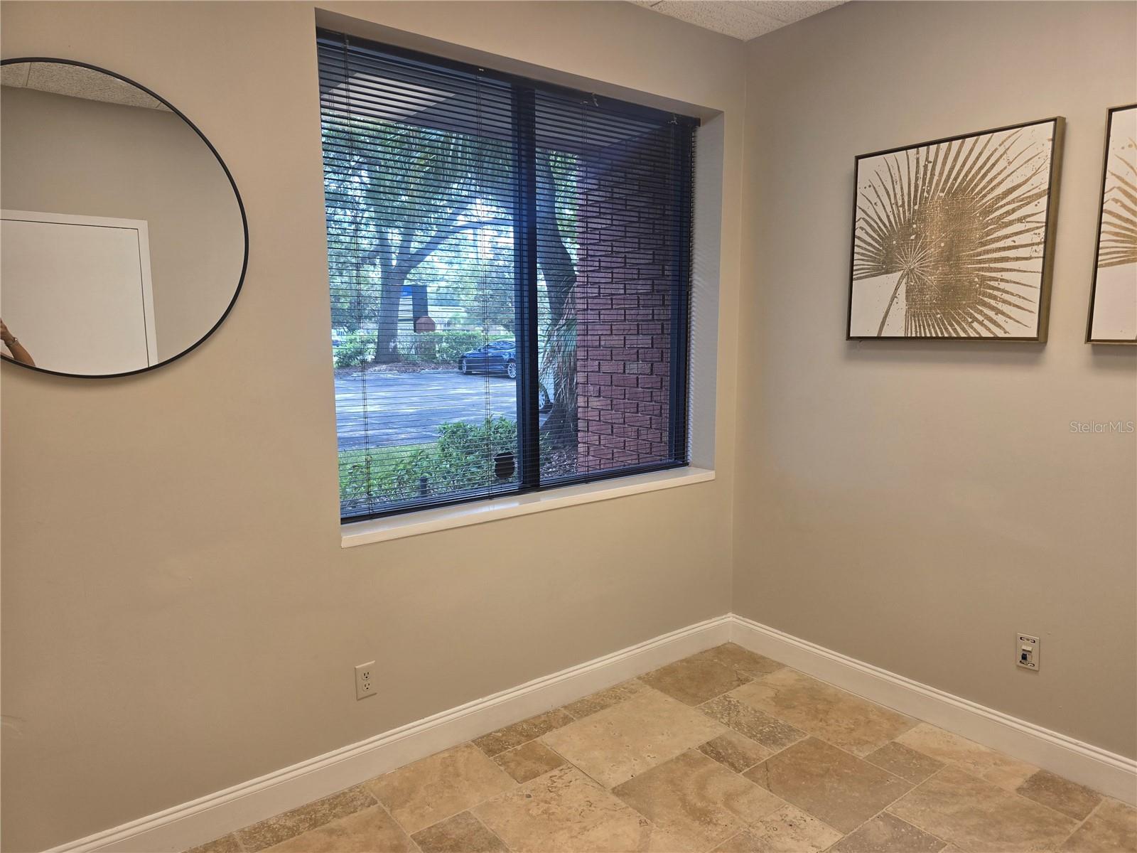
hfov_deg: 73.9
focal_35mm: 23
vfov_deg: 58.9
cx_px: 568
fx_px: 755
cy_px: 426
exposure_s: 1/120
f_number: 1.7
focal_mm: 6.3
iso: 64
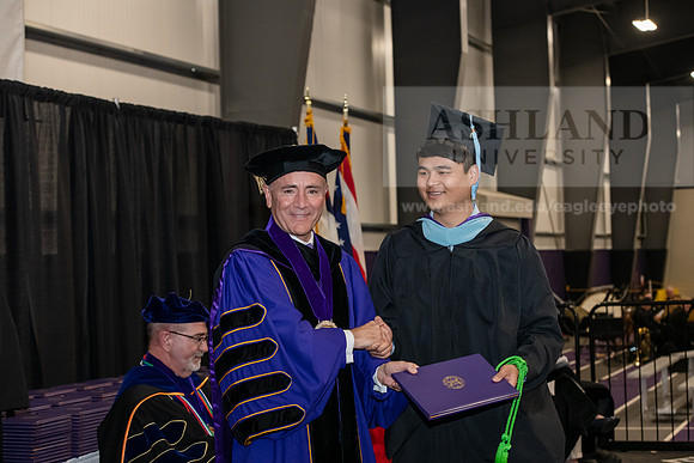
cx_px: 347
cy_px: 232
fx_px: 1350
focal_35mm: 70
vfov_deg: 19.5
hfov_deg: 28.8
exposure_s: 1/200
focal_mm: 70
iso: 2500
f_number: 5.6
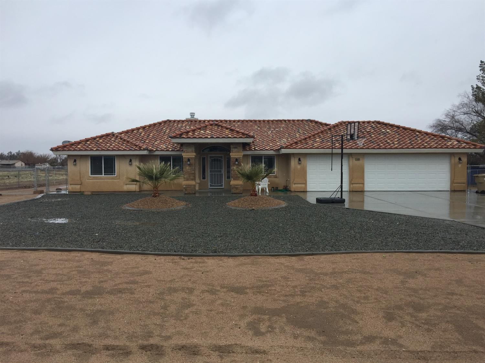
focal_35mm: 29
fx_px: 406
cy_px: 182
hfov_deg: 61.7
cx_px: 242
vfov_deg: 48.2
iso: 32
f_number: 2.2
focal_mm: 4.15
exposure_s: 1/1522
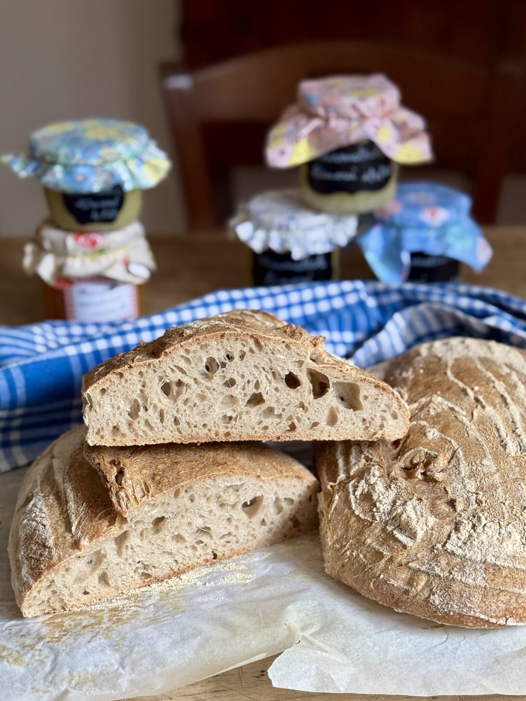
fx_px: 972
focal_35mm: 48
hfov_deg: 30.3
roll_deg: +0.8
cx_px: 263
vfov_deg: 39.7
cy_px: 350
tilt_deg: -27.7
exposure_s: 1/40
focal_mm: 6.76
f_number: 1.78
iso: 400
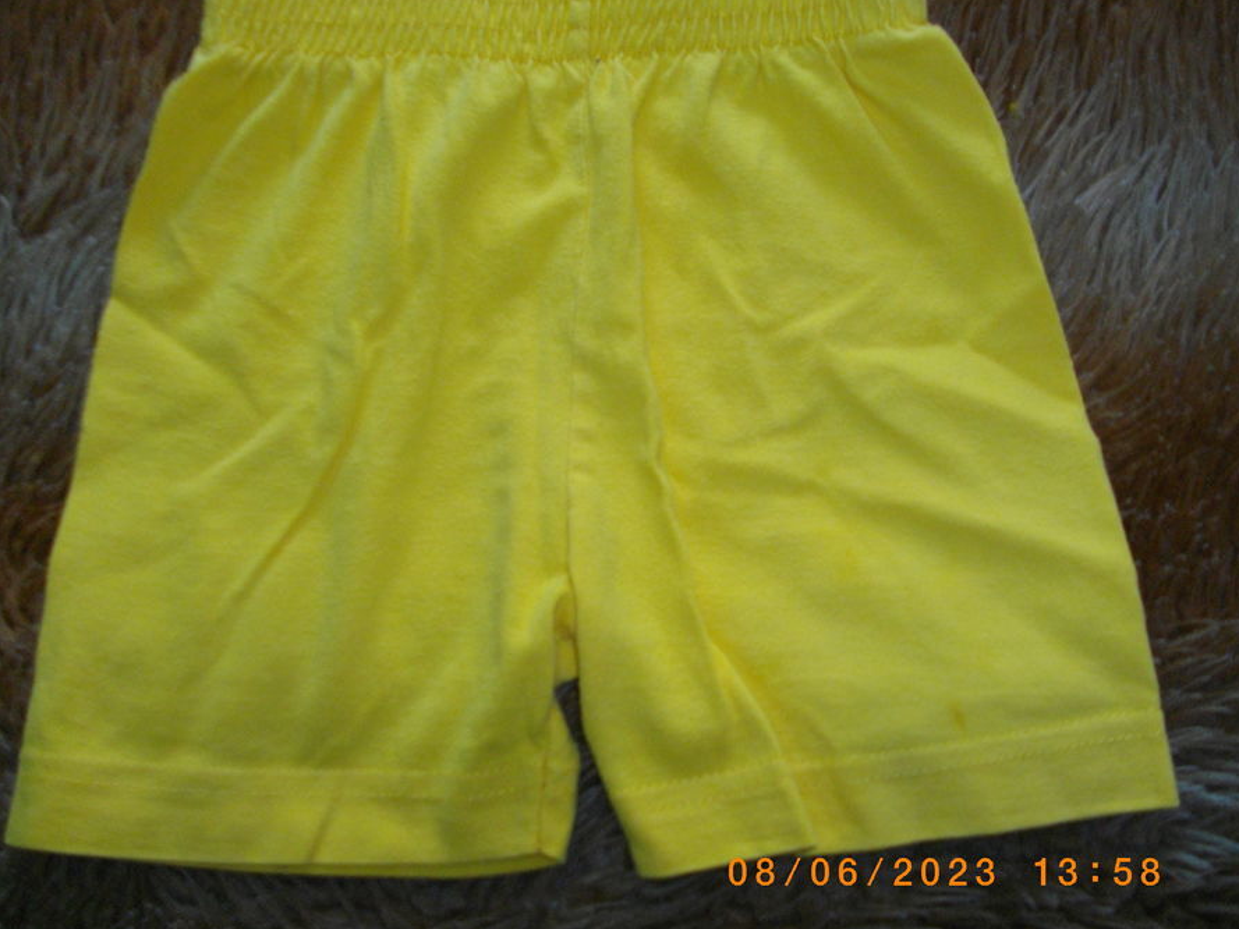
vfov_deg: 39.7
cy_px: 462
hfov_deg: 51.3
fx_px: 1289
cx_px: 606
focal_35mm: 36
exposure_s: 1/50
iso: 200
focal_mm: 5.7
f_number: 2.9
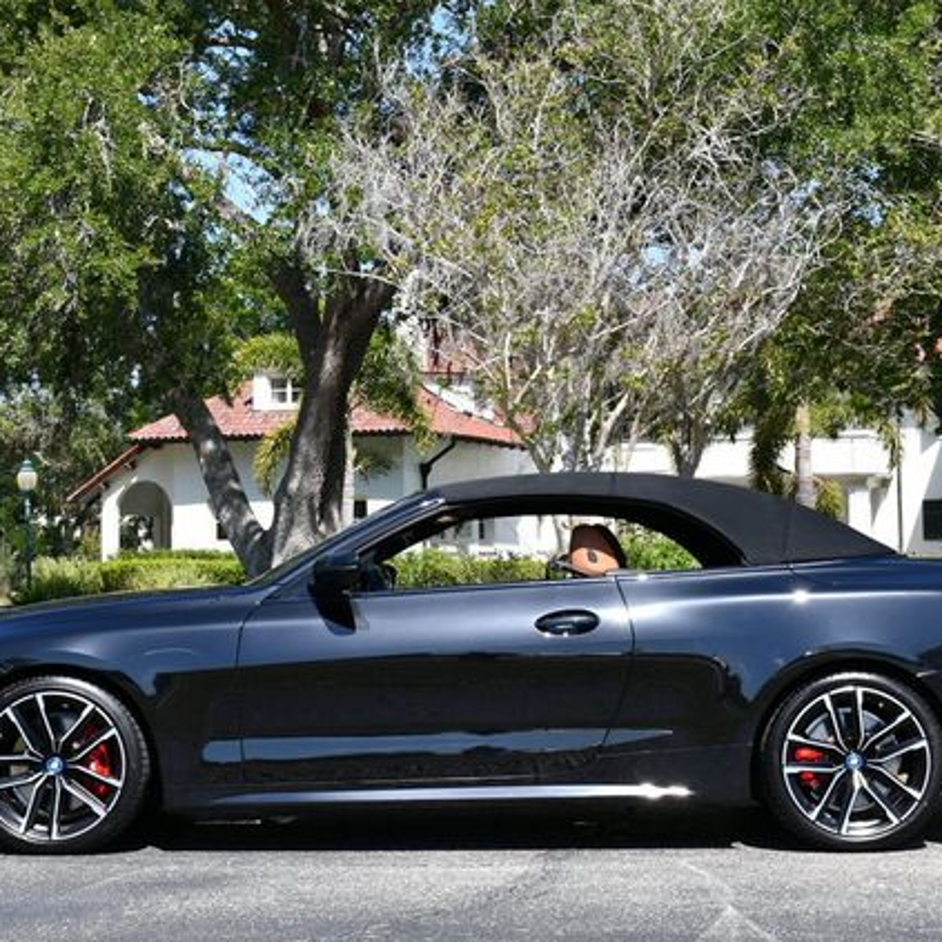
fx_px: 2063
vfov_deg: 25.7
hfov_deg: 25.7
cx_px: 477
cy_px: 472
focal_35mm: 67
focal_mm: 26
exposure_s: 1/250
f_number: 8
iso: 180
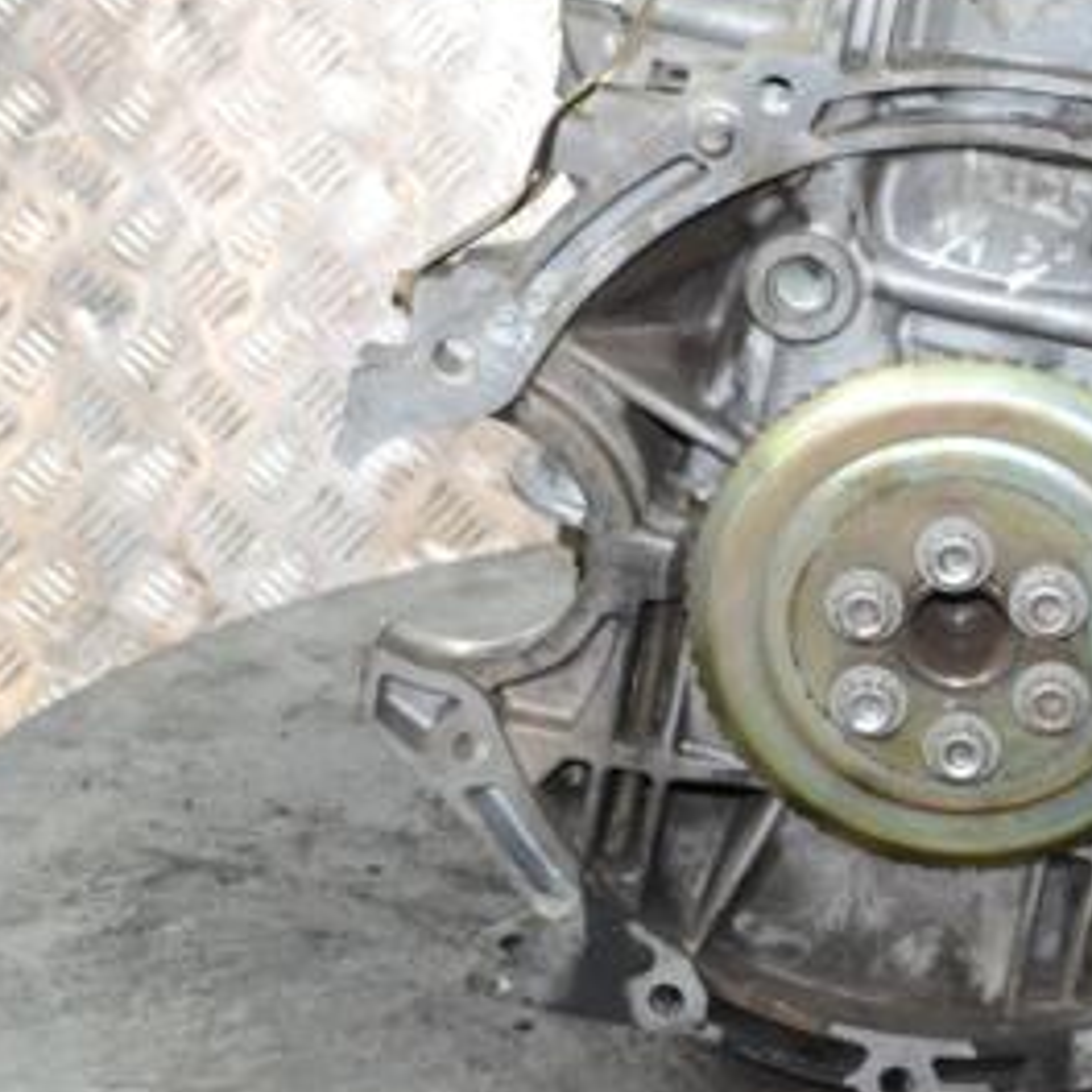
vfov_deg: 21.3
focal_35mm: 81
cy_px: 368
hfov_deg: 21.0
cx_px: 927
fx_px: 2891
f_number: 7.1
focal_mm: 28
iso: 3200
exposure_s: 1/60
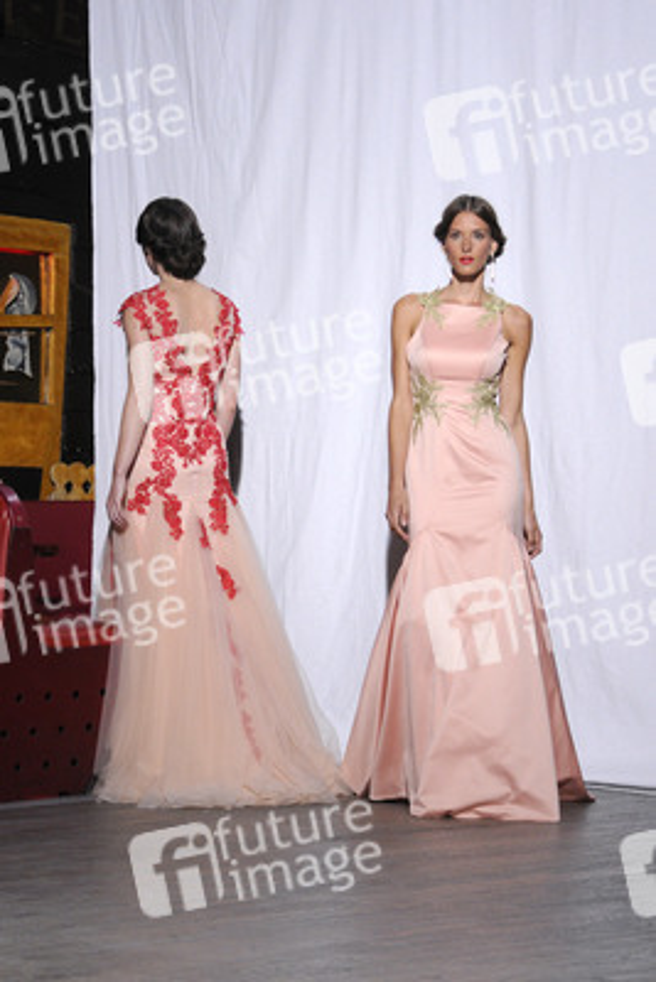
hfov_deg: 17.5
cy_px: 491
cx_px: 328
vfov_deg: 26.0
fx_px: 2130
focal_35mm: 78
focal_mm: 52
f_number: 5.6
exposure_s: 1/400
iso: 1000
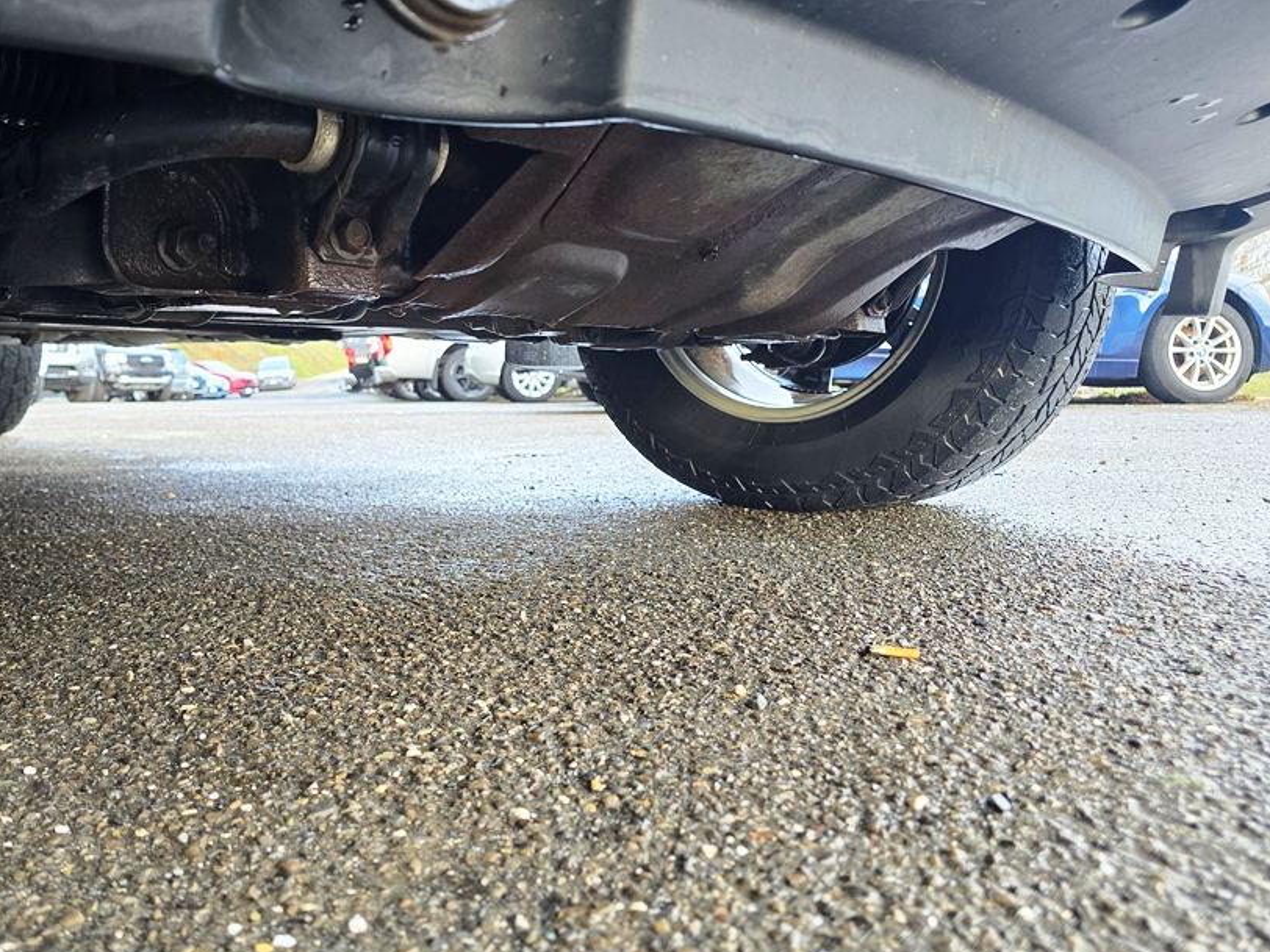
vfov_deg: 47.9
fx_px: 1064
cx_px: 472
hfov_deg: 60.8
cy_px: 374
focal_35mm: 29
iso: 160
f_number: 1.7
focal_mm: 6.3
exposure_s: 1/100
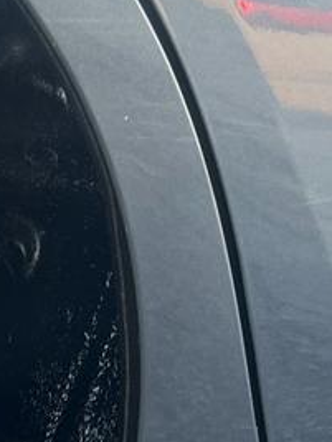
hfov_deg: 9.8
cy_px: 455
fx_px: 1586
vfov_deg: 15.6
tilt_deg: -20.9
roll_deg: -1.5
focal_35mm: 124
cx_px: -576
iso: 80
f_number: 1.6
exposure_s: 1/121
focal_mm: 5.1
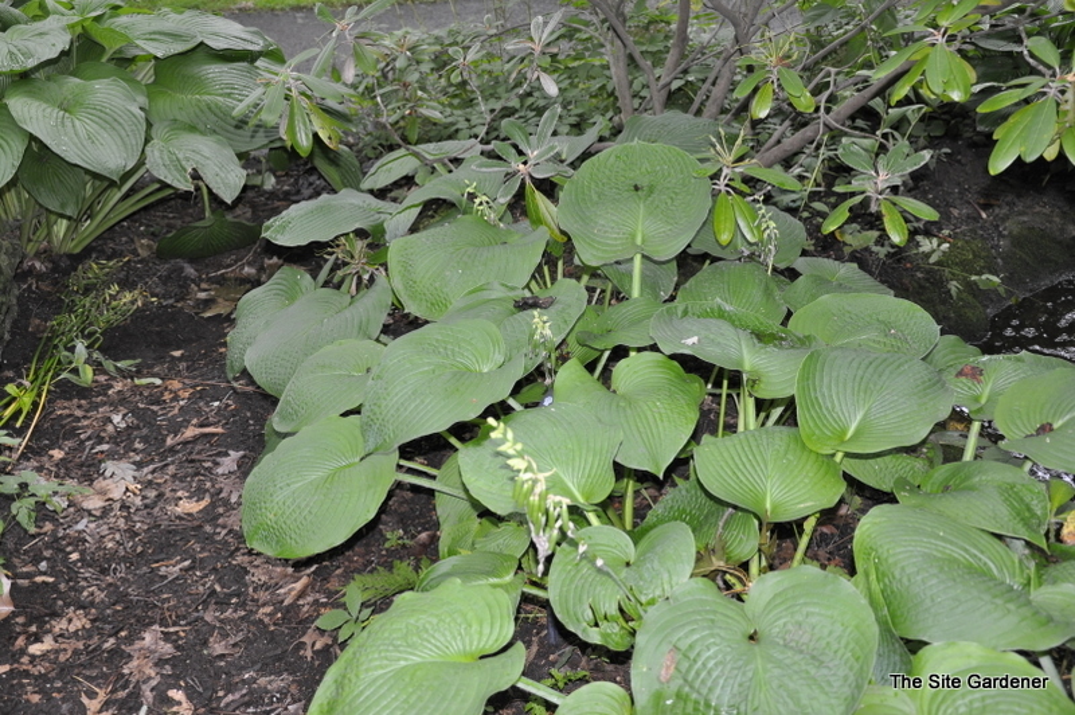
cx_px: 538
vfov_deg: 29.8
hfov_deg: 43.6
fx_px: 1343
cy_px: 358
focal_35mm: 45
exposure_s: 1/60
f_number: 4.2
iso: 800
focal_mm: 30
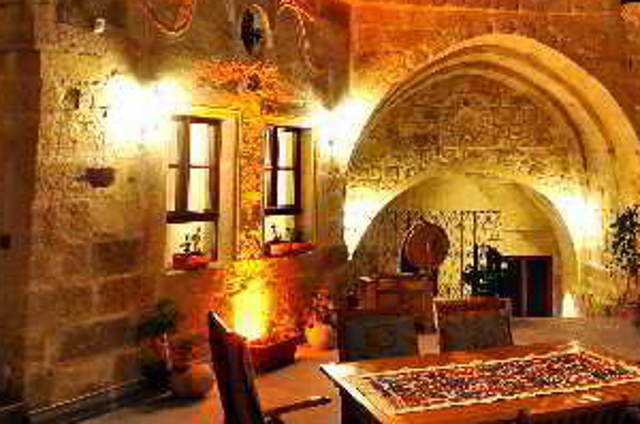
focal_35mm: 40
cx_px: 499
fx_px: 710
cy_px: 127
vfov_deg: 32.9
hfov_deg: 46.3
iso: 400
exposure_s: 1.6
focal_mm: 10
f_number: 4
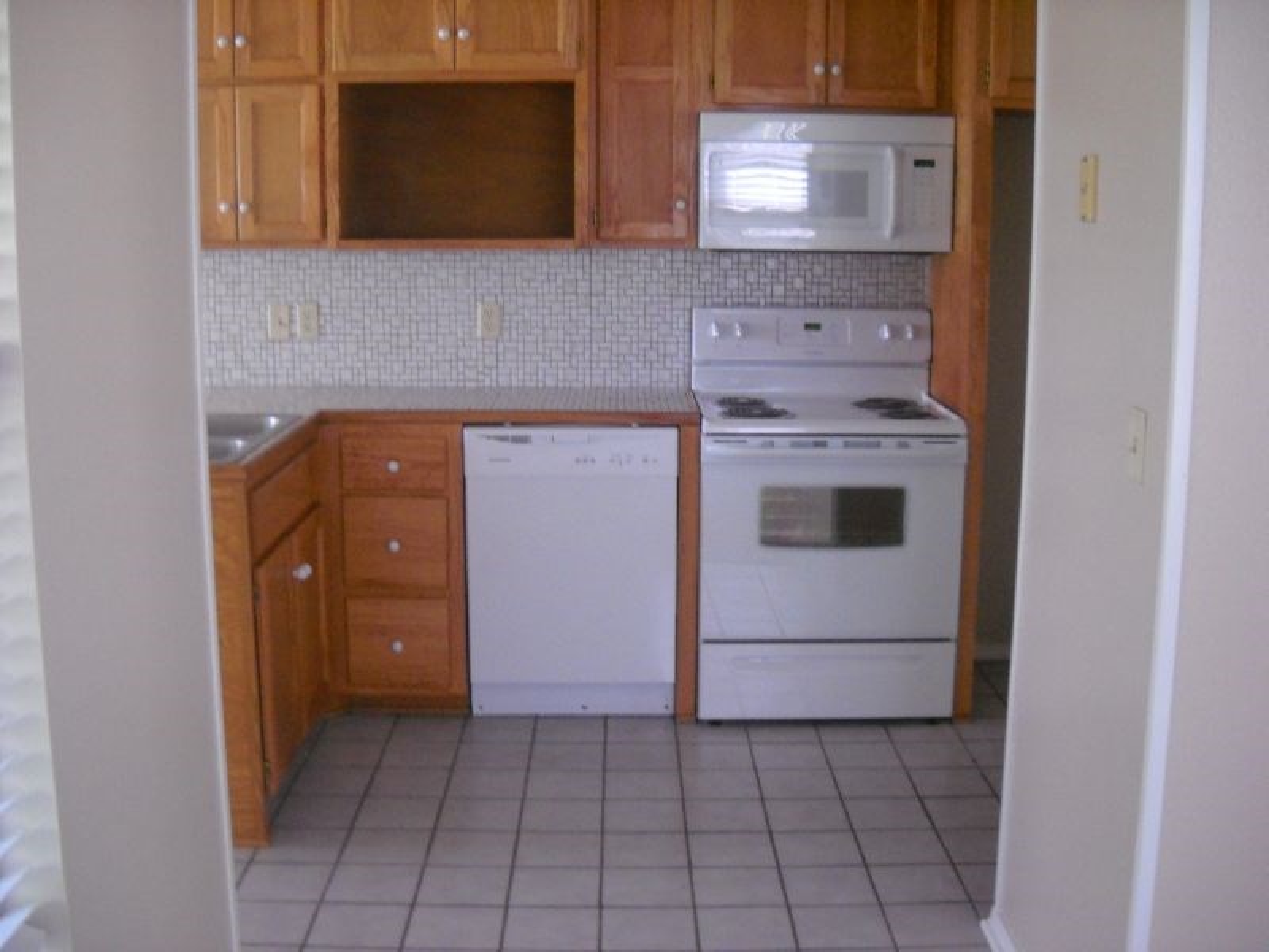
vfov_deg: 35.1
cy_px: 476
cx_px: 634
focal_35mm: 41
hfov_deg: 45.8
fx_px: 1503
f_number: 3.1
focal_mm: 6.72
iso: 400
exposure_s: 1/33
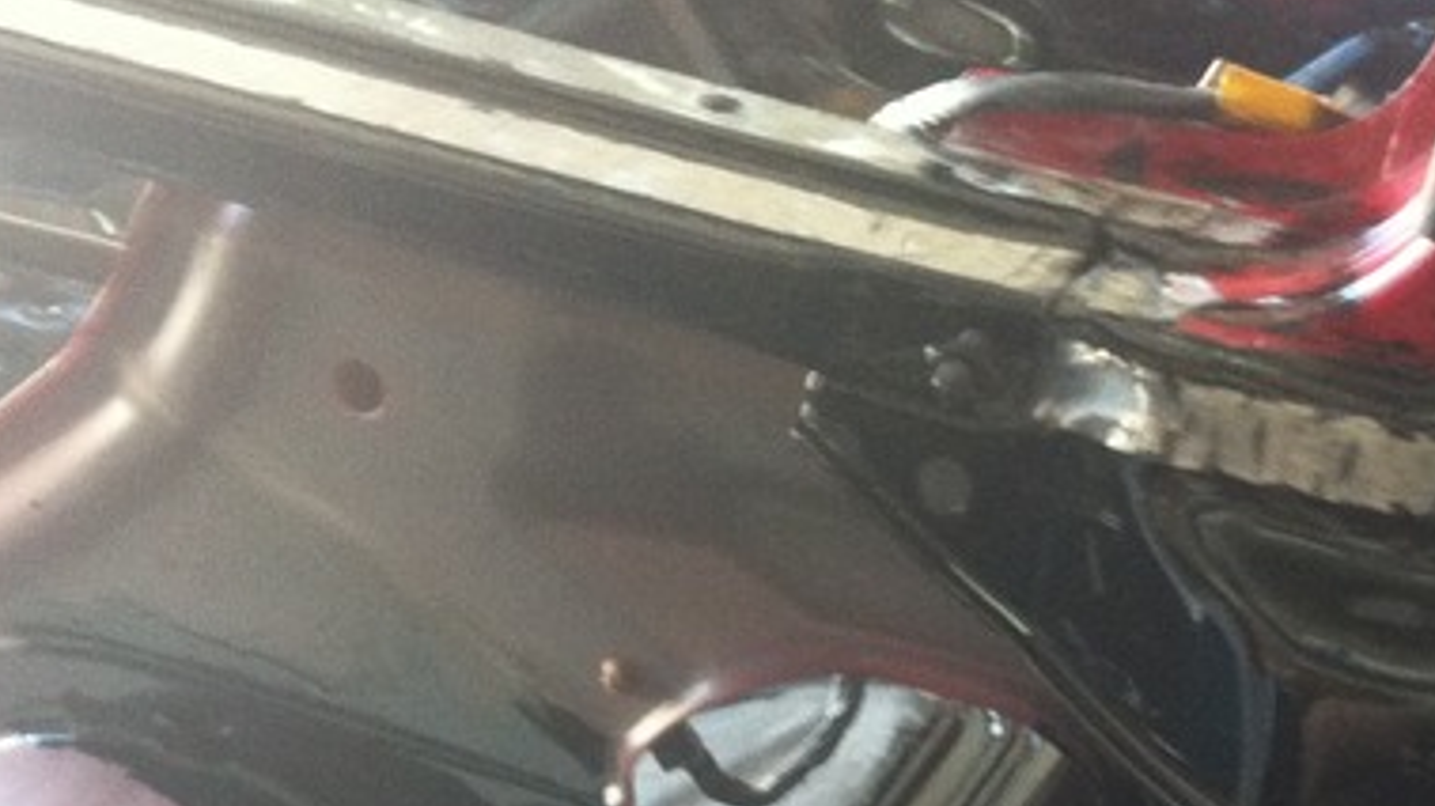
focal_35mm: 103
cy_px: 933
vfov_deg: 11.5
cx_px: 859
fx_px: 3918
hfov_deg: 20.7
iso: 160
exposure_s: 1/15
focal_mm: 3.85
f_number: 2.8
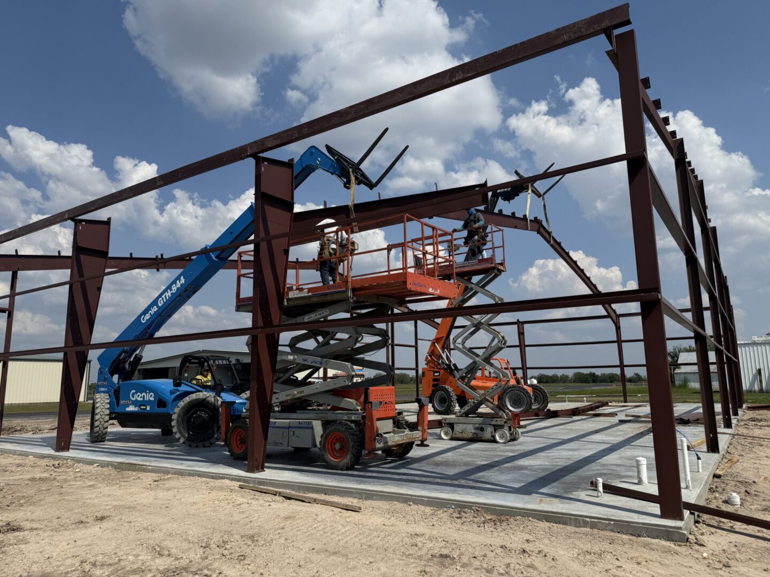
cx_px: 385
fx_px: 534
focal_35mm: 24
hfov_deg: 71.6
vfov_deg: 56.8
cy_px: 288
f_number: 1.78
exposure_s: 1/9091
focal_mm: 6.76
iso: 80
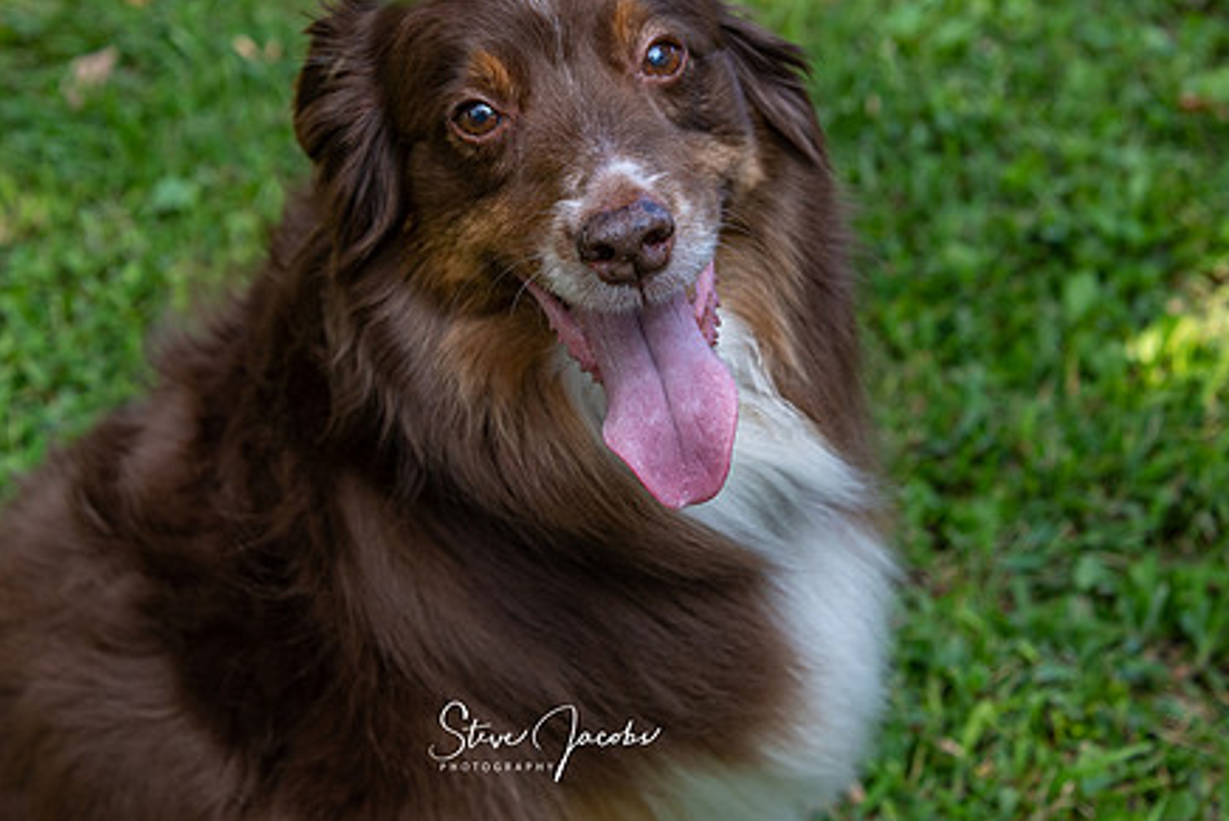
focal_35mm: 72
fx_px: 2459
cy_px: 212
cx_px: 665
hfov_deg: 28.1
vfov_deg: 18.8
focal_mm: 42
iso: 125
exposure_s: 1/200
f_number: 5
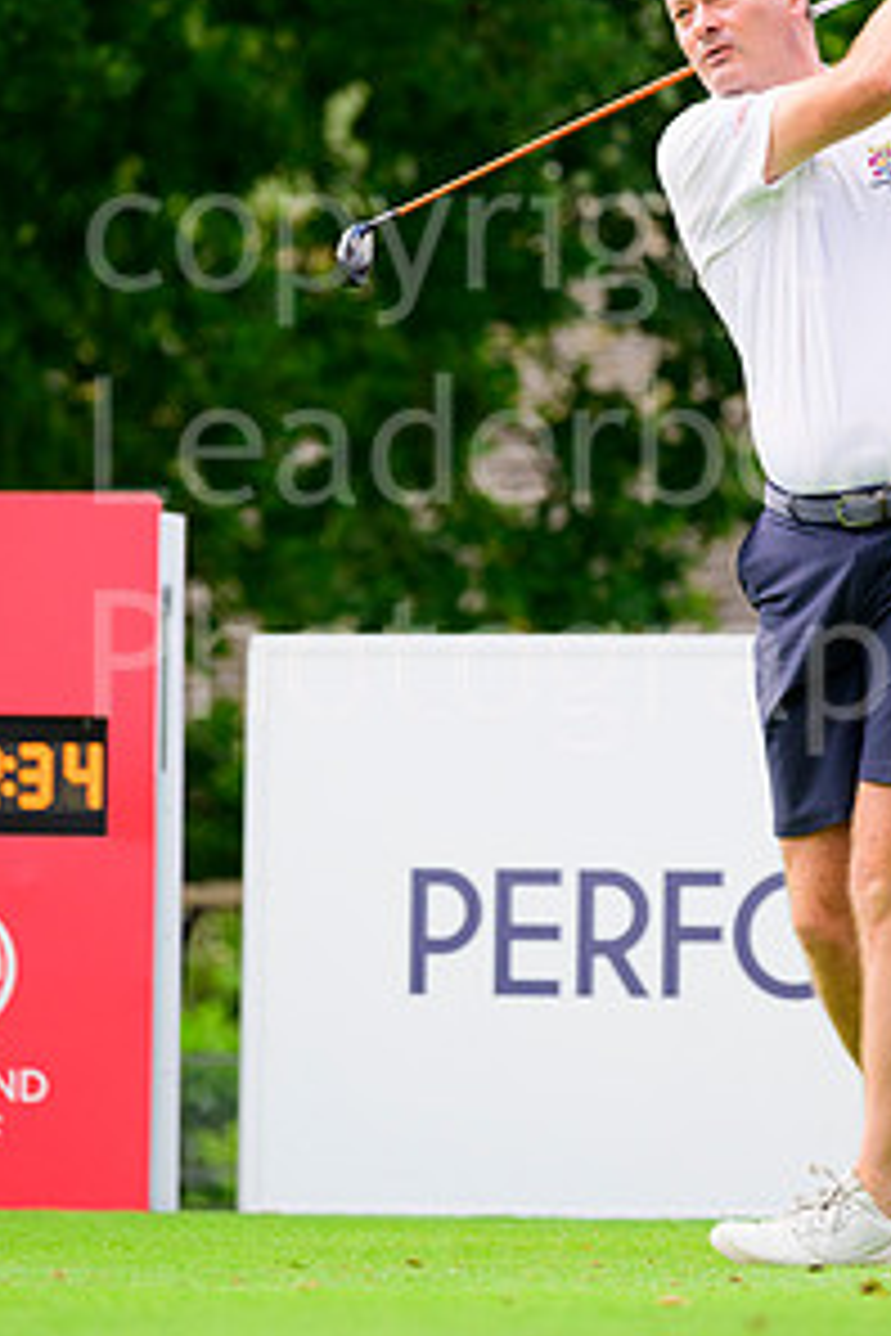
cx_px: 590
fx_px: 16334
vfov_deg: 4.7
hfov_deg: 3.1
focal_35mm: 440
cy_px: 477
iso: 1250
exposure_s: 1/2000
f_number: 5.3
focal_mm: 290
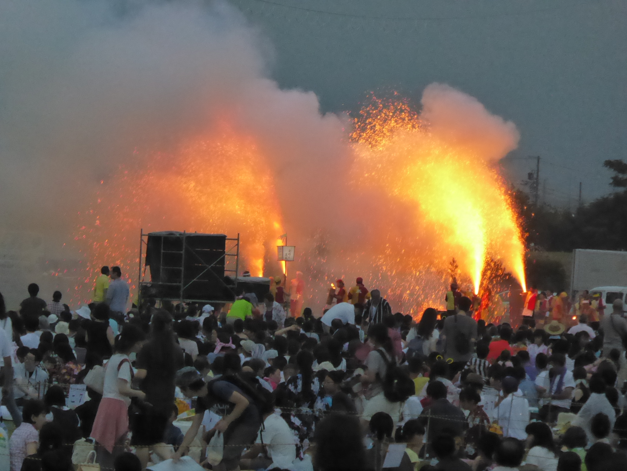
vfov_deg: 3.3
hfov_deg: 4.5
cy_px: 236
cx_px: 314
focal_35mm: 445
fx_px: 8061
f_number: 6
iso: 1600
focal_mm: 71.7
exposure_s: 1/50
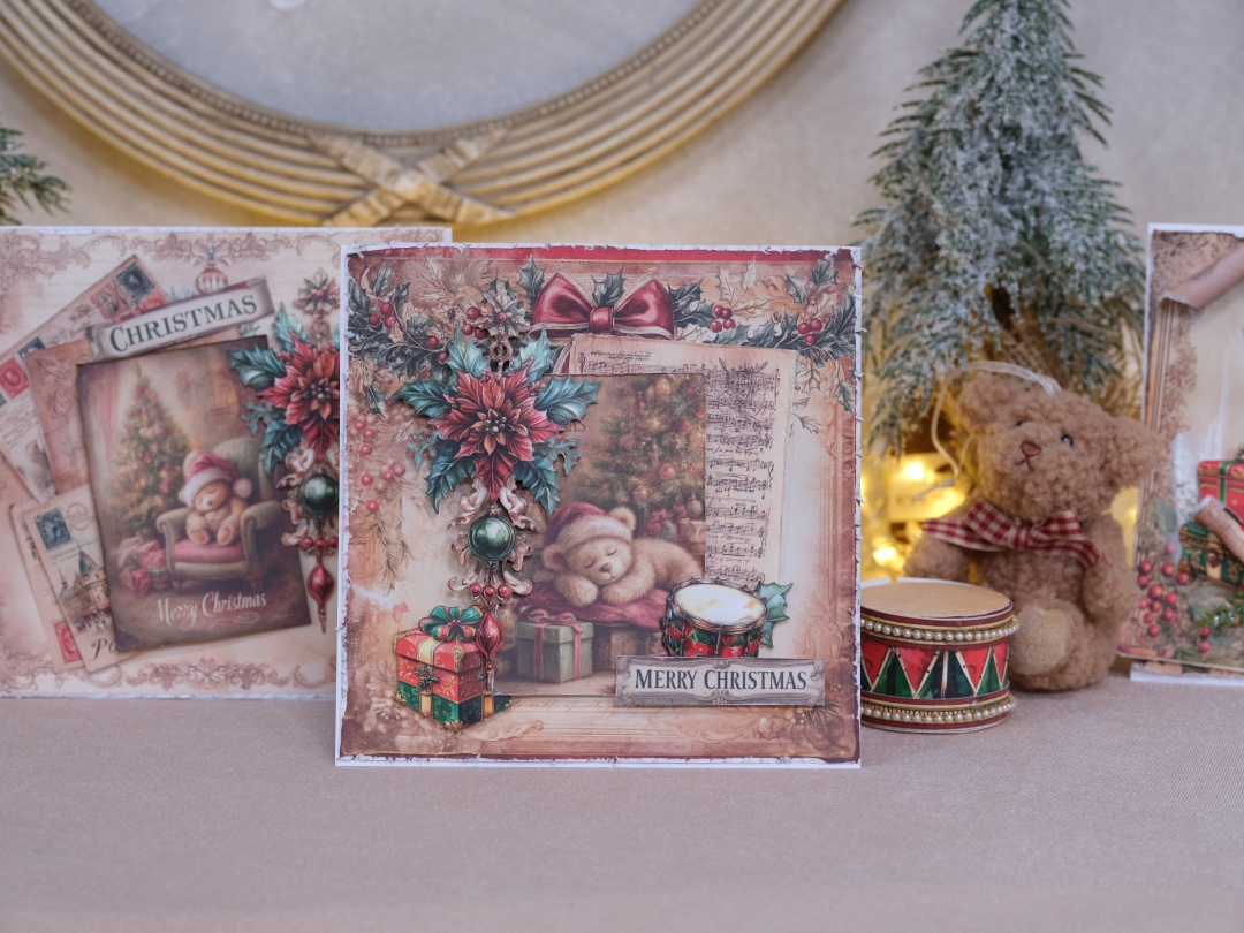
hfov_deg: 24.7
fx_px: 2839
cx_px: 622
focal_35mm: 79
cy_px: 466
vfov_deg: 18.7
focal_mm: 100
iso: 800
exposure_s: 1/15
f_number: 10
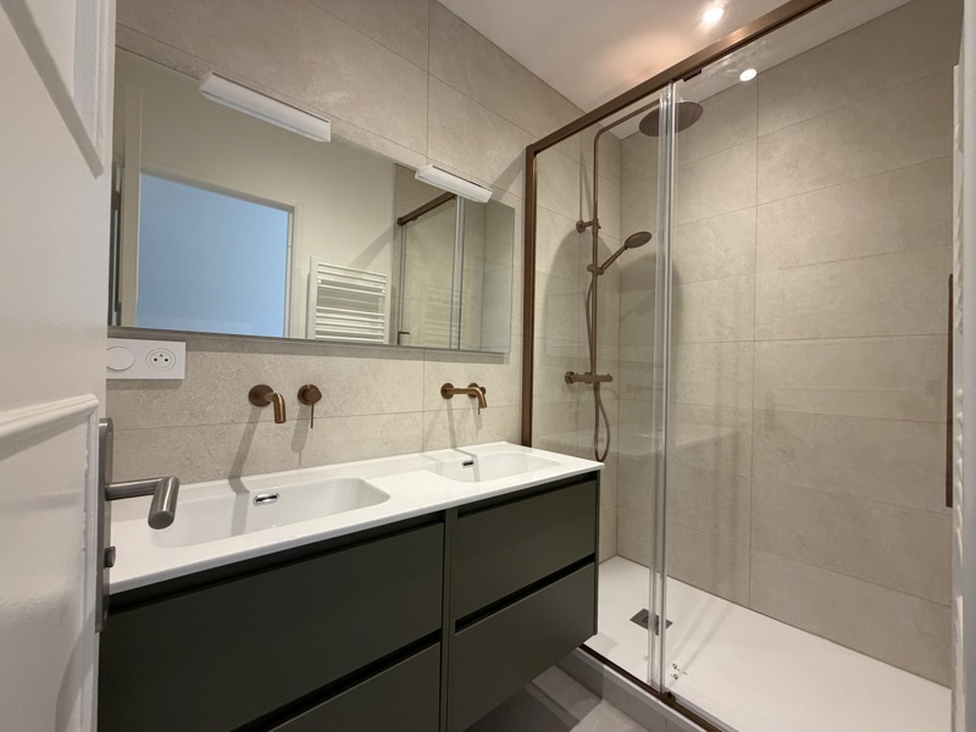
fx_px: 395
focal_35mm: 14
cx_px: 488
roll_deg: -0.4
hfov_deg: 102.1
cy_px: 366
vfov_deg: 85.7
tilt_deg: +2.4
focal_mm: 2.22
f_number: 2.2
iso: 250
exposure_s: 1/100
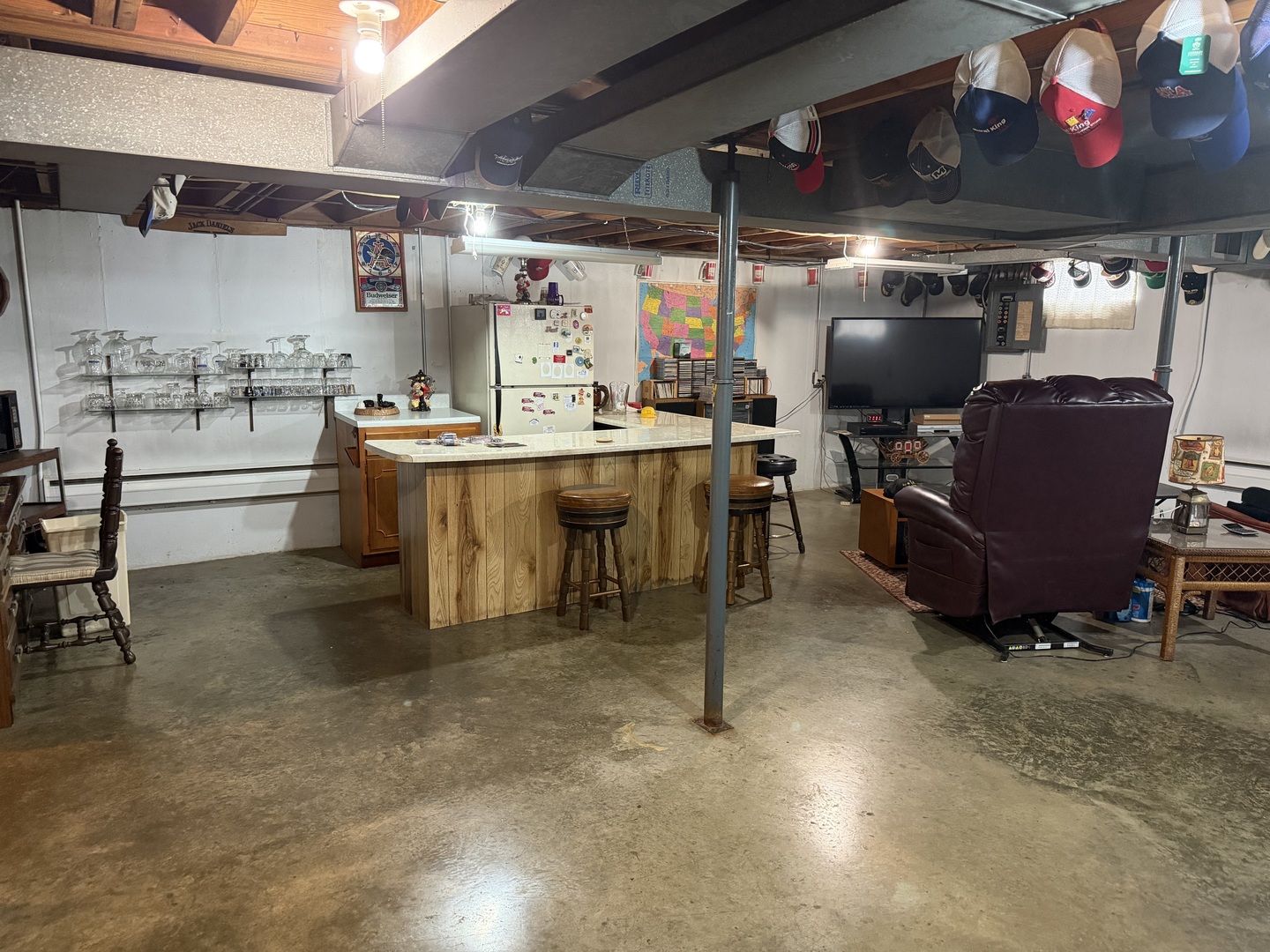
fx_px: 881
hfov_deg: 71.6
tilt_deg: -8.9
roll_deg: -0.8
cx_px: 635
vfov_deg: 56.8
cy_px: 476
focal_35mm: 24
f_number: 1.78
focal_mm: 6.76
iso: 640
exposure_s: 1/40
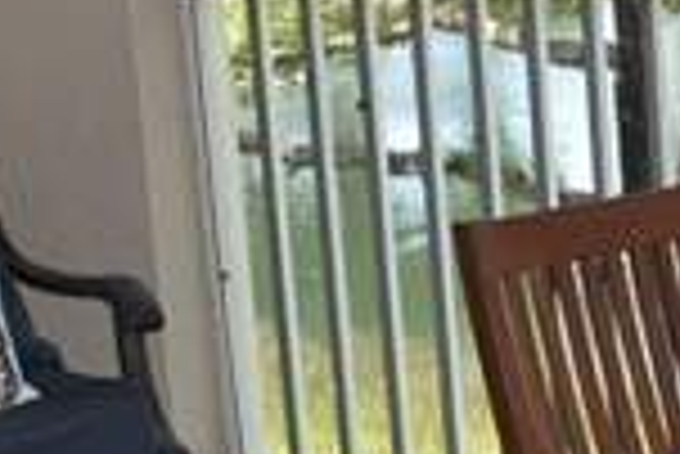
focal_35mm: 143
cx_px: 1040
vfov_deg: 9.6
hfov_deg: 13.5
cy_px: 207
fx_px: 2704
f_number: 6.3
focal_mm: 18
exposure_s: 1/200
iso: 400
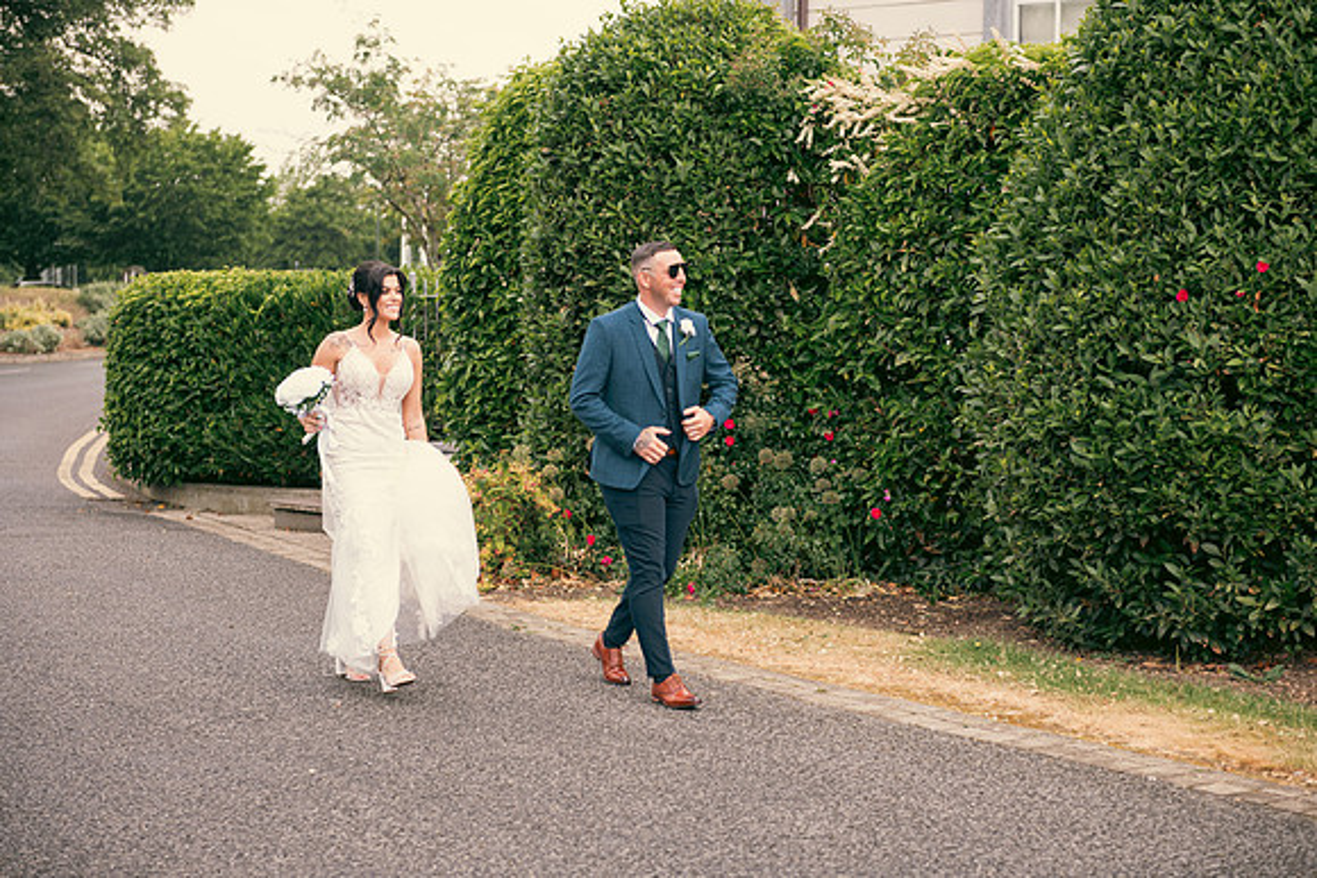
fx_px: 2561
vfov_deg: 19.5
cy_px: 439
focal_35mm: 70
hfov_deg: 28.8
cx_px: 658
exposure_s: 1/160
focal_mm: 70
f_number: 3.5
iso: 125
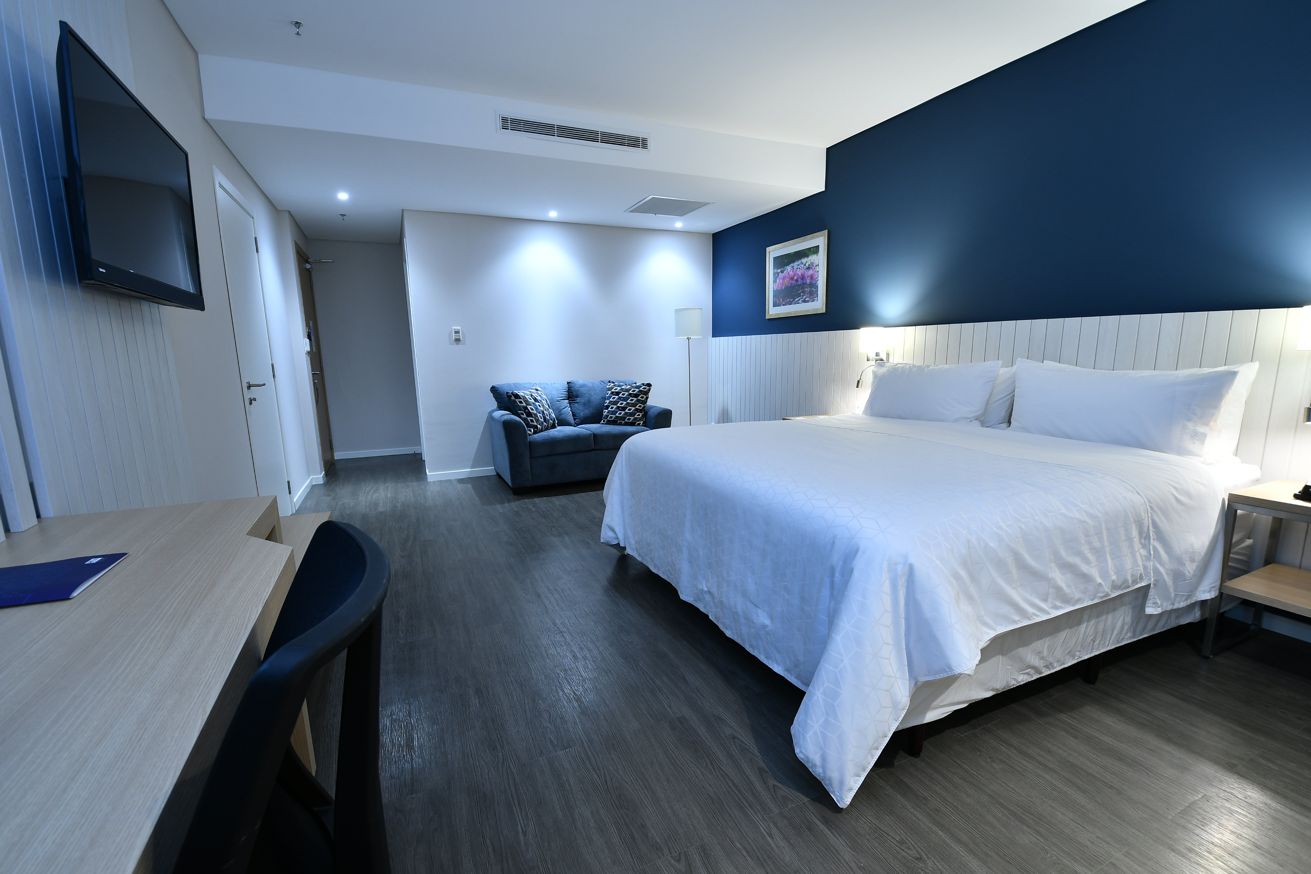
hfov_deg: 100.4
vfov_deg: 77.3
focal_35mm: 15
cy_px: 437
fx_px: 546
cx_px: 656
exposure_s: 1/1.3
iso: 100
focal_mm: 10
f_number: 8
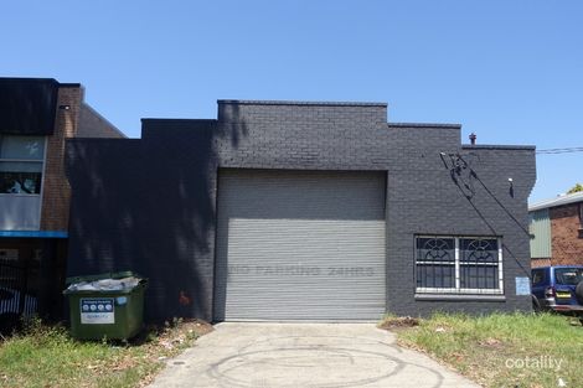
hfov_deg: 61.9
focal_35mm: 30
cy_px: 194
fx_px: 486
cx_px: 292
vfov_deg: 43.6
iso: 125
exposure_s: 1/400
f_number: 5.6
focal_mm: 11.12
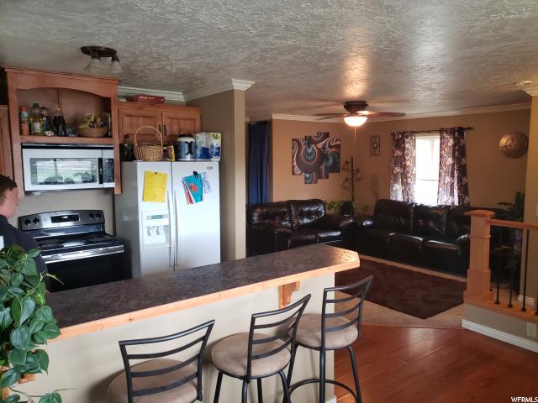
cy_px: 202
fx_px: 404
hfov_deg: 67.3
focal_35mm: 26
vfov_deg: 53.1
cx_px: 269
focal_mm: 4.3
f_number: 1.5
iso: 320
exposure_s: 1/60
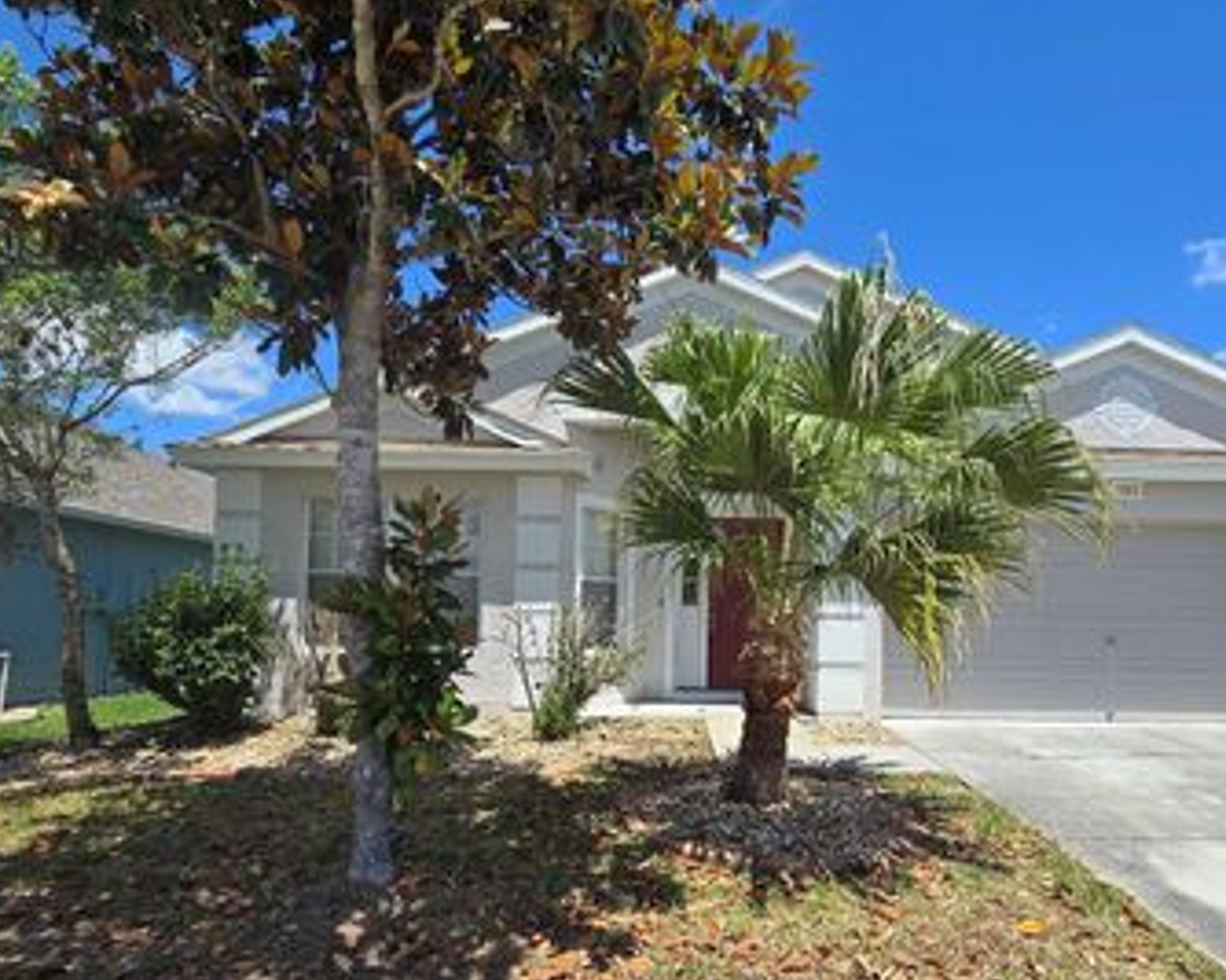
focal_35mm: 19
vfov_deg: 69.7
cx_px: 686
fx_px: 689
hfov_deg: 82.9
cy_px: 611
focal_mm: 2.2
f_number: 2.2
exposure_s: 1/1930
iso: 50
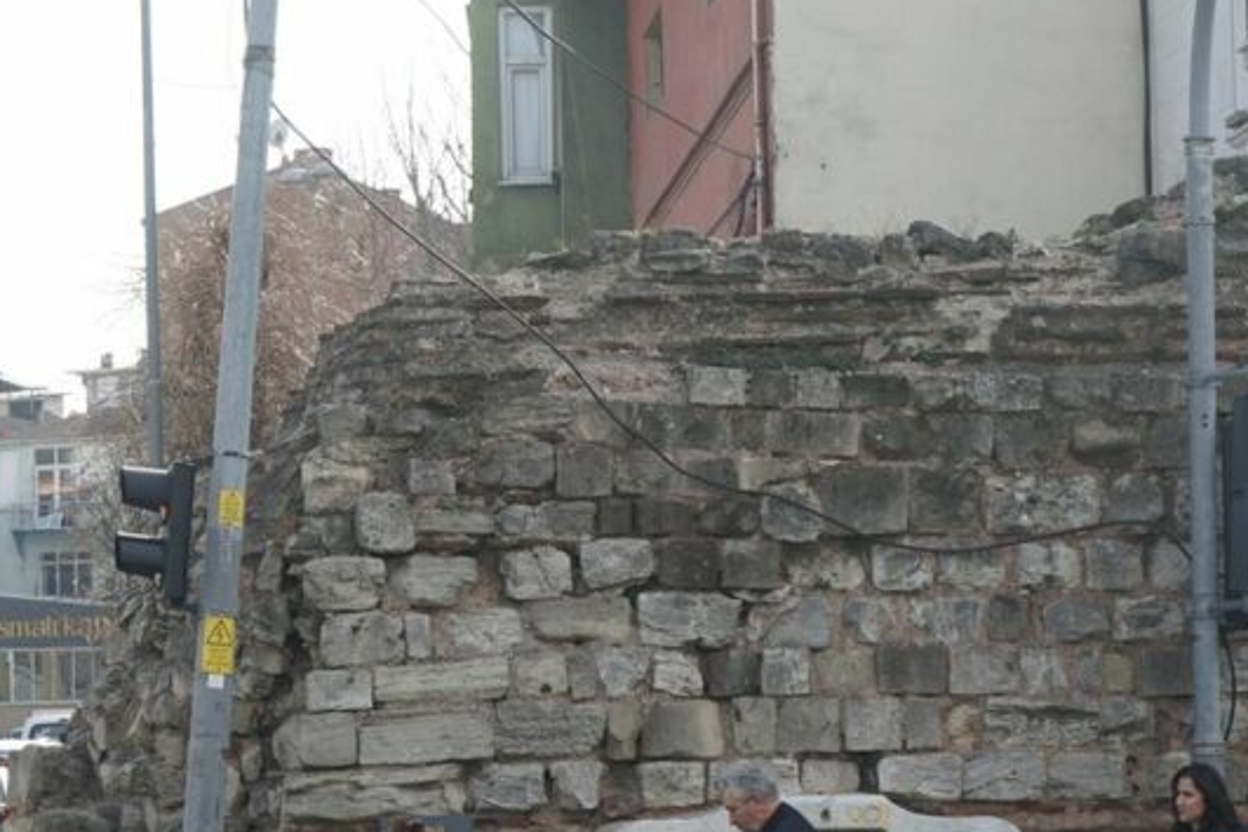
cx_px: 689
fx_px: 4680
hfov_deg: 15.2
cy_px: 716
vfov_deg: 10.1
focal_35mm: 135
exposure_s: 1/160
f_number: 7.1
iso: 100
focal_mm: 70
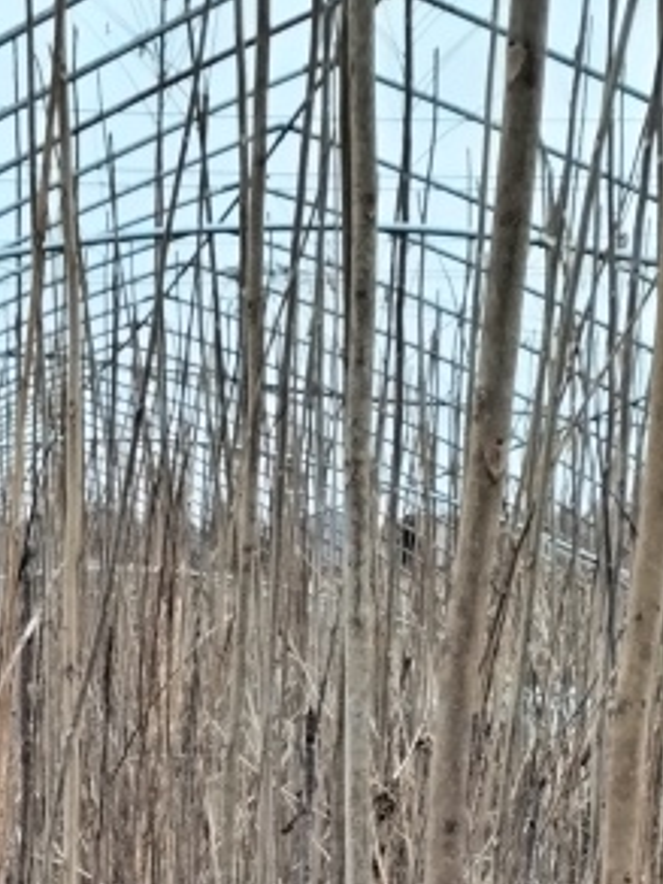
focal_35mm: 95
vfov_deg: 17.8
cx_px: 27
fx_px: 2426
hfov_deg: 15.3
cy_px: 1436
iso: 100
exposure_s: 1/329
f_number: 1.8
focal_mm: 4.25
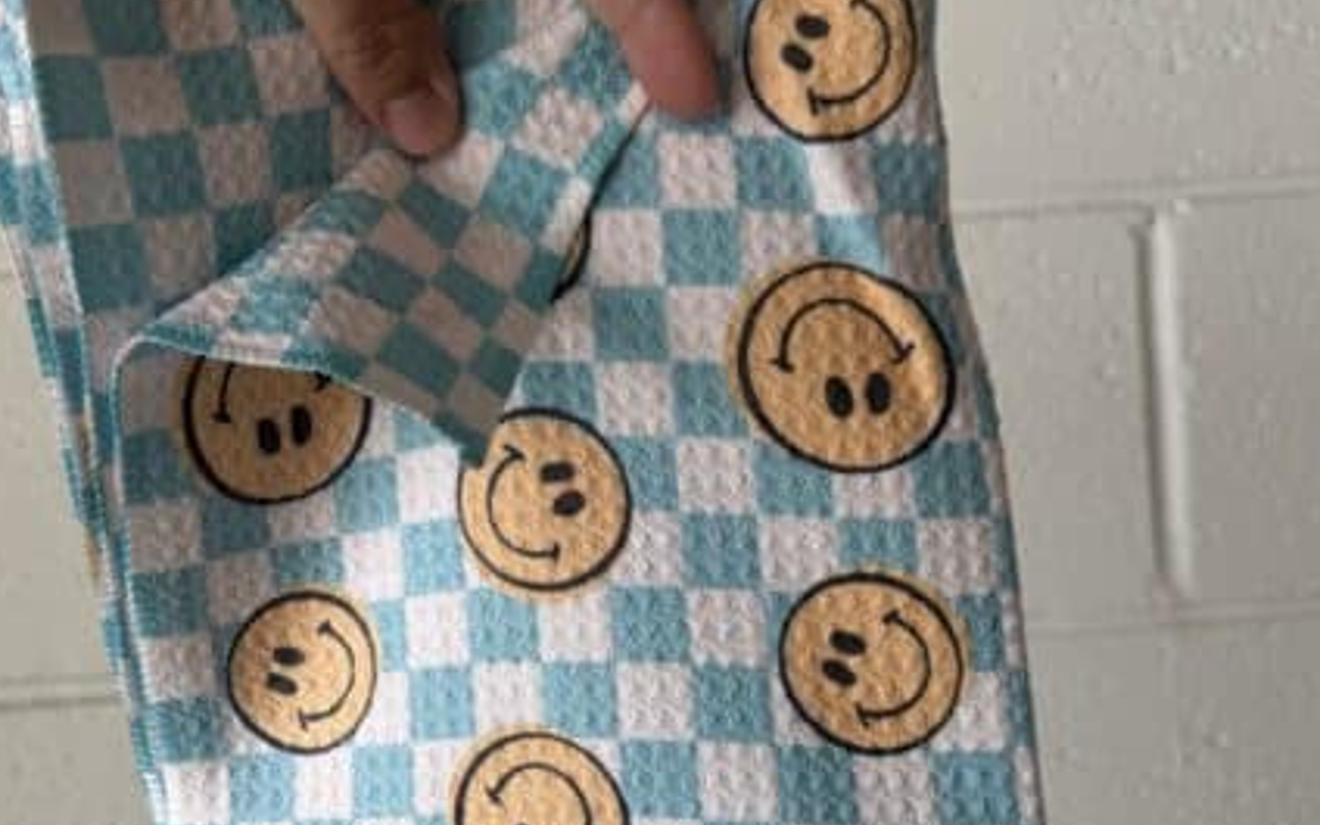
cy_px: 615
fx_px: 1439
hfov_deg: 49.1
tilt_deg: -0.7
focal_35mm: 40
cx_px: 560
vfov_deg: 31.4
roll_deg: +4.4
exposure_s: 1/126
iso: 50
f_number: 1.78
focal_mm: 6.76
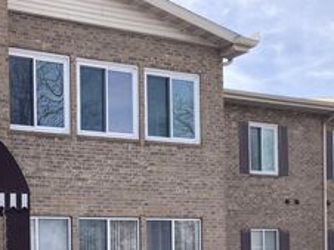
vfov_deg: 22.5
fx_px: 598
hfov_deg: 29.7
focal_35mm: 62
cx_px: 21
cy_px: 261
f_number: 1.8
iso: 20
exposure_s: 1/684
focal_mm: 3.99
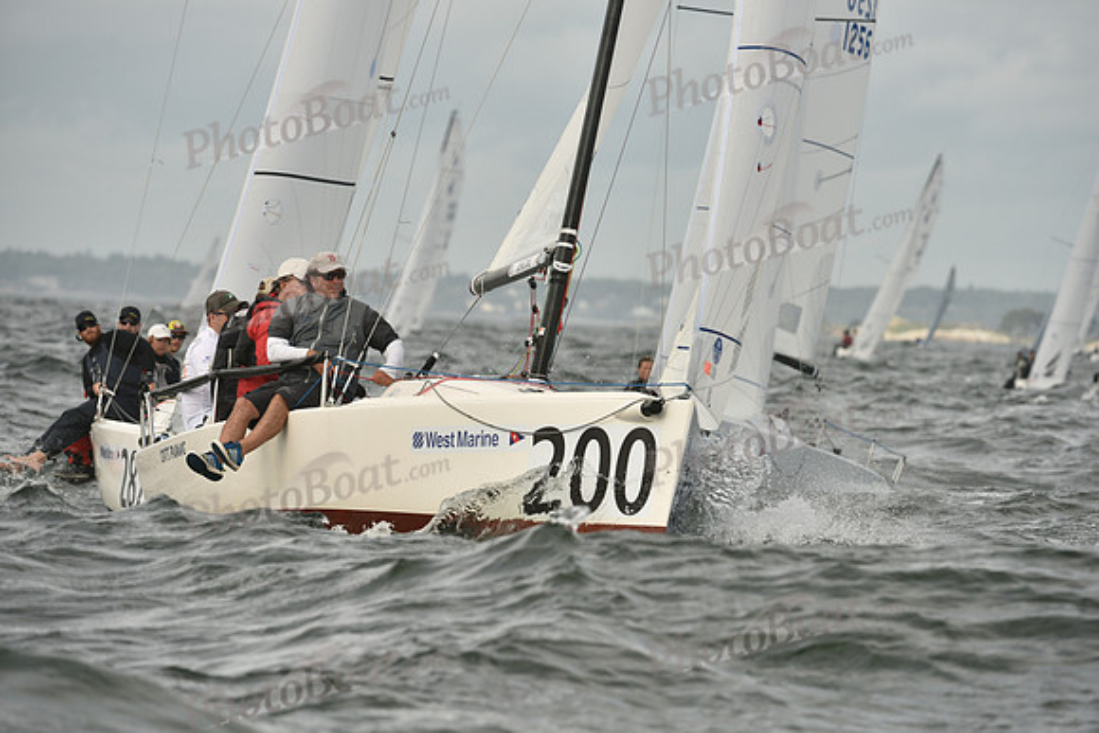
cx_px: 550
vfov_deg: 4.4
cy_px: 366
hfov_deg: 6.6
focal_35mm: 310
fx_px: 9465
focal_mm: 310
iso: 320
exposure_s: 1/1250
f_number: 7.1
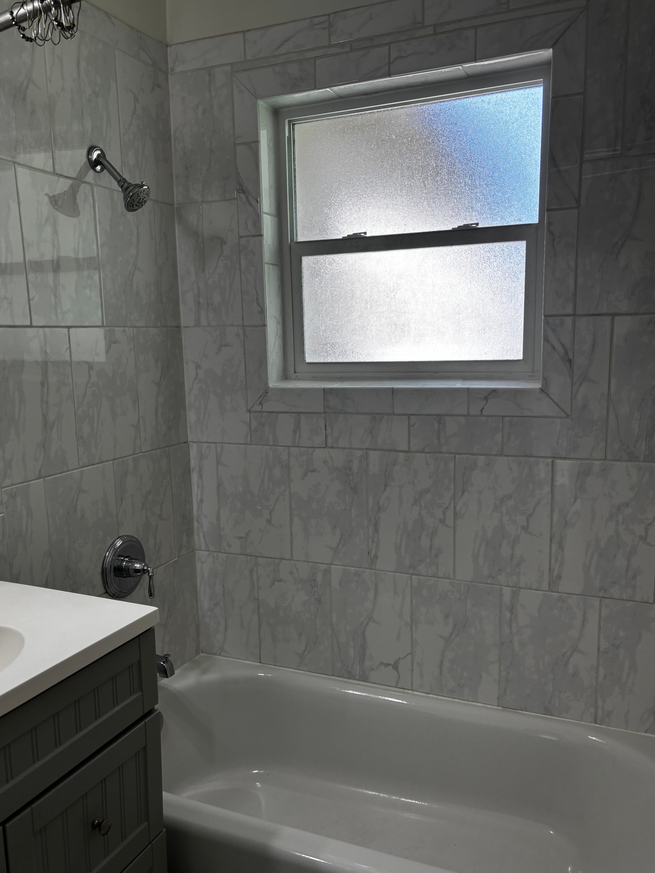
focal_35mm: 28
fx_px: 706
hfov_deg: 49.8
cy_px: 454
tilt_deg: -10.0
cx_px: 323
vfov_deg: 63.4
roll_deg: +0.8
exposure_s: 1/193
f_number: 1.6
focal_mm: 5.96
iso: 50
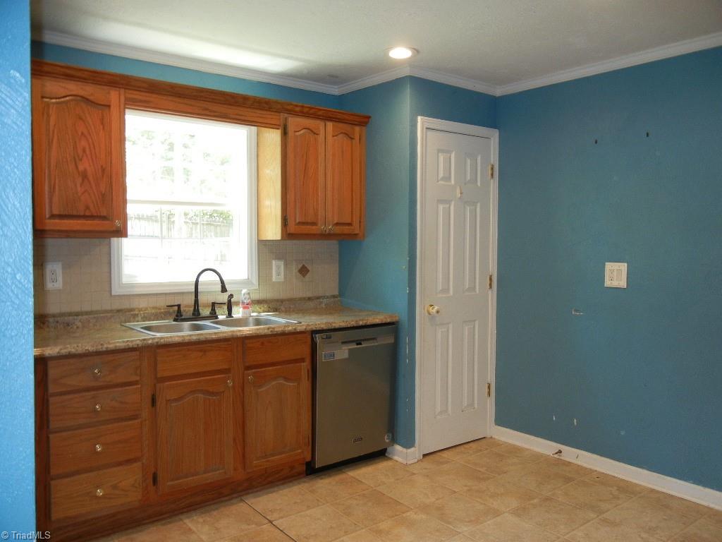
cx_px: 361
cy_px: 271
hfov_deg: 60.0
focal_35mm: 30
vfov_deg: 46.8
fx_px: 626
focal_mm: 5.4
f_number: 3.5
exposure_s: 1/30
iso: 200
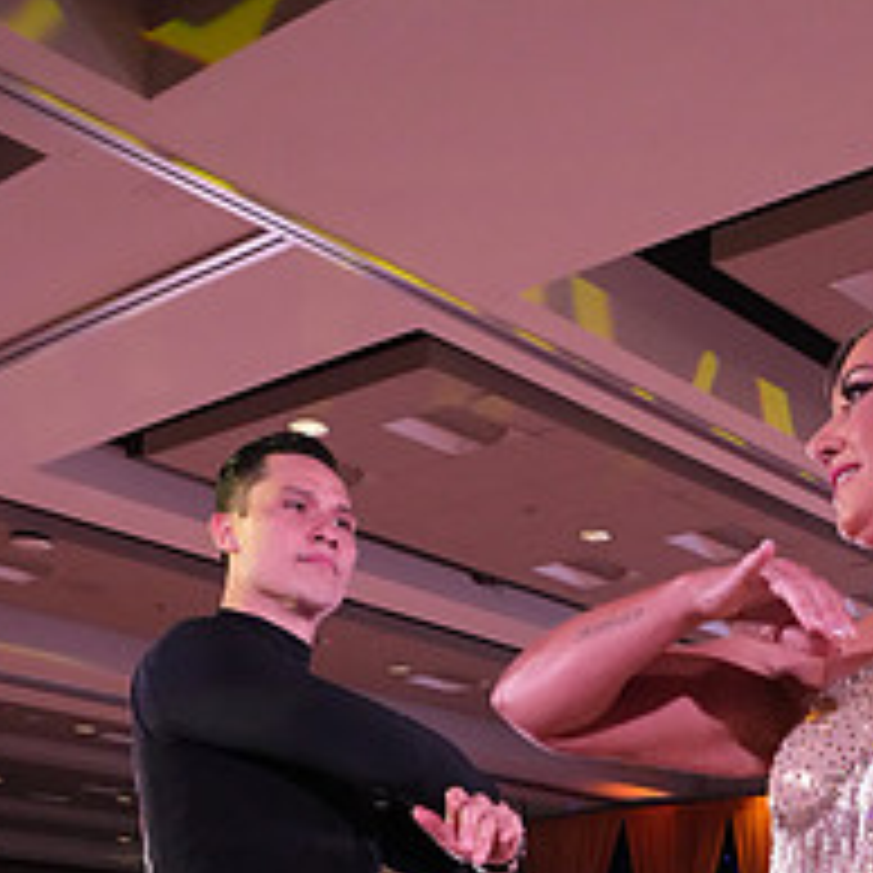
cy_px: 1116
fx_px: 1740
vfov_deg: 24.7
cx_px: 772
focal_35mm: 61
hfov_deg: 27.2
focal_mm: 24
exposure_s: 1/400
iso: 6400
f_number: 5.6
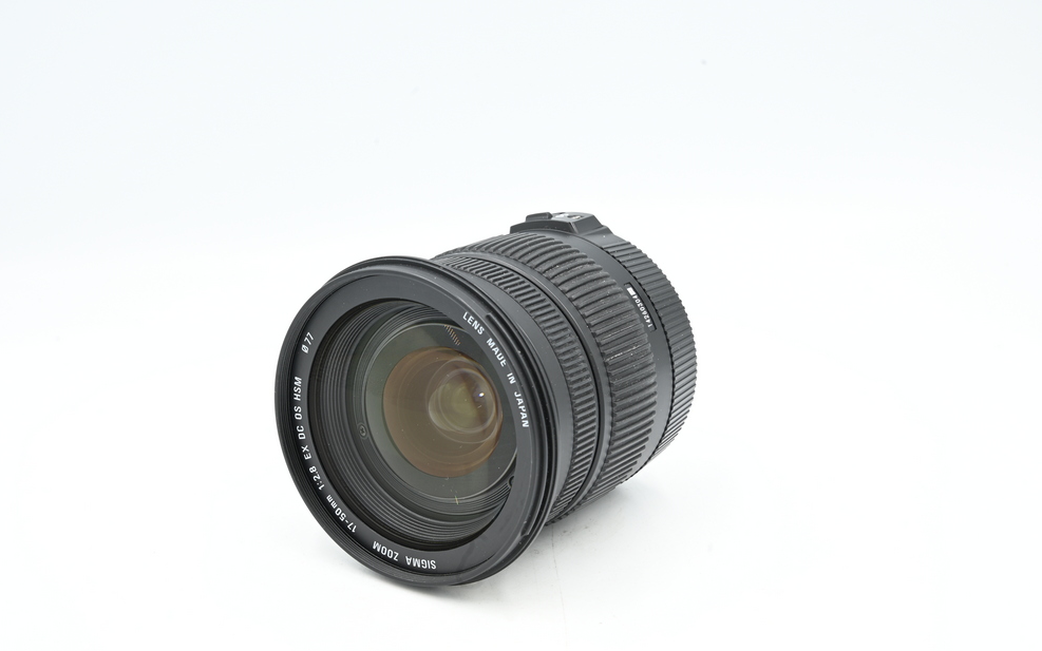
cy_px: 335
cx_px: 518
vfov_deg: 20.3
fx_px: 1818
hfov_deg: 32.0
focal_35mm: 64
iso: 100
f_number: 14
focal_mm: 62
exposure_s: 1/8
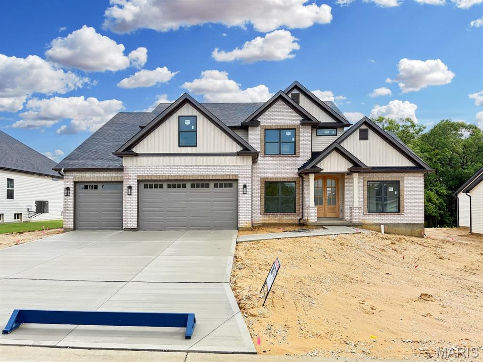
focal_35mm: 24
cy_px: 181
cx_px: 242
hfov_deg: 71.6
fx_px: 335
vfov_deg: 56.8
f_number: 1.8
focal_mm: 6.76
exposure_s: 1/1250
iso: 100
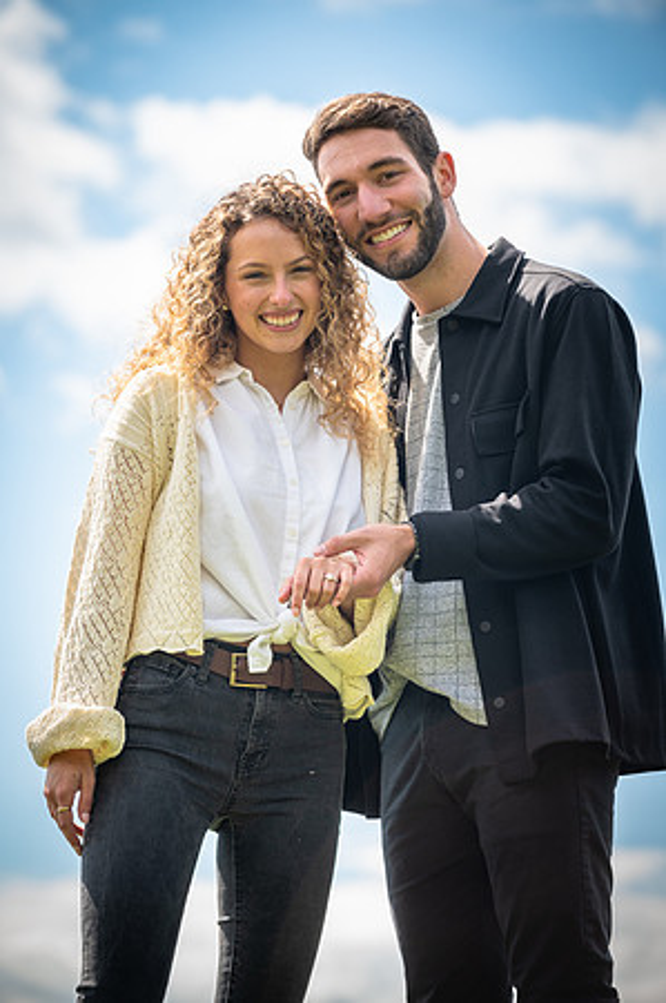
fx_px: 4450
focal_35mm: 160
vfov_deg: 12.9
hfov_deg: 8.6
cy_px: 502
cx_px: 333
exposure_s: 1/320
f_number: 5
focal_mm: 160
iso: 100
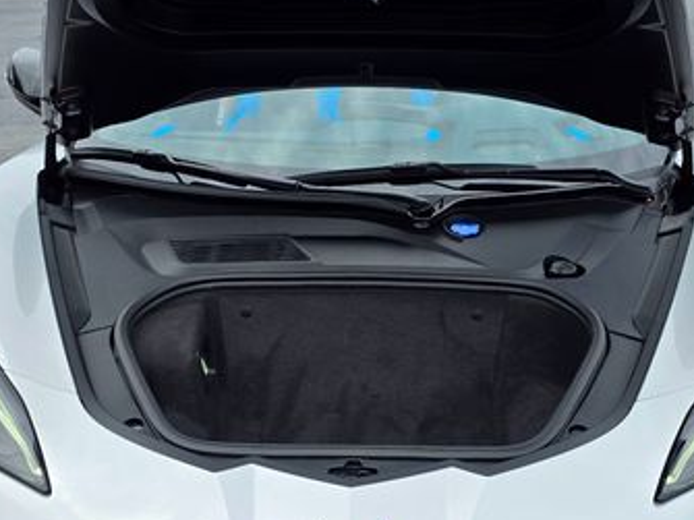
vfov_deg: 32.7
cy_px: 317
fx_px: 882
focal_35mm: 44
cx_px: 377
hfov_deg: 42.9
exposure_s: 1/4057
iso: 80
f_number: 1.7
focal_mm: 6.3
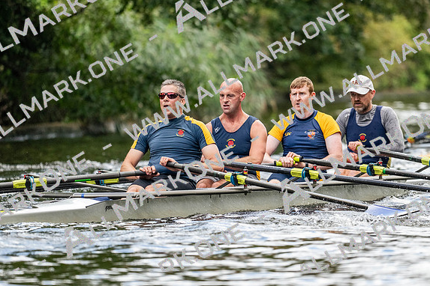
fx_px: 7250
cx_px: 216
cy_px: 143
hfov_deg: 3.4
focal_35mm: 607
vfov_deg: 2.3
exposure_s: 1/2500
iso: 1250
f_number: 4.5
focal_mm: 400
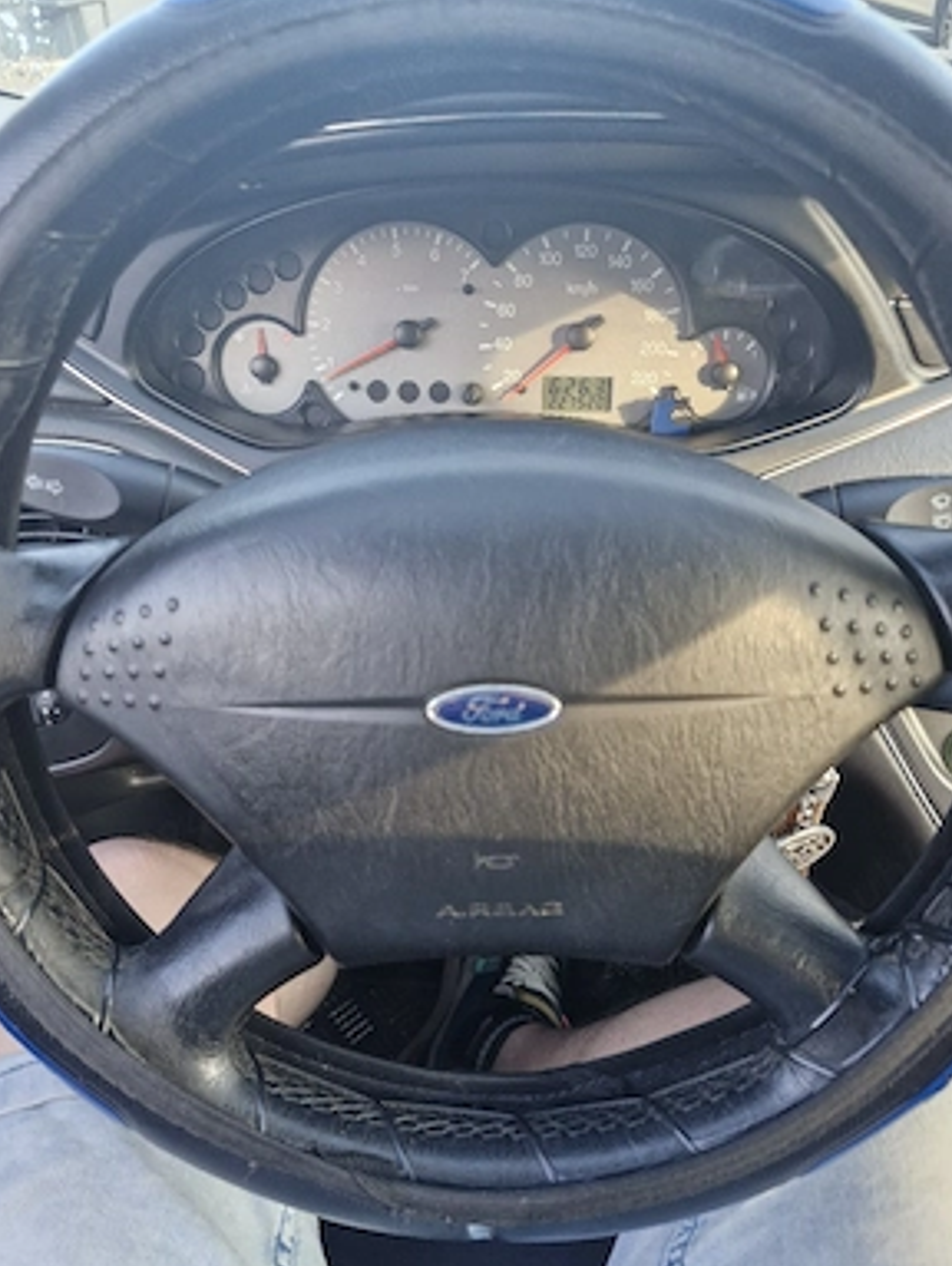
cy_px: 631
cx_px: 483
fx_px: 879
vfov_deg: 71.5
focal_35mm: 24
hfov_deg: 56.9
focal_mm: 5.54
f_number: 1.8
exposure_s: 1/182
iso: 160
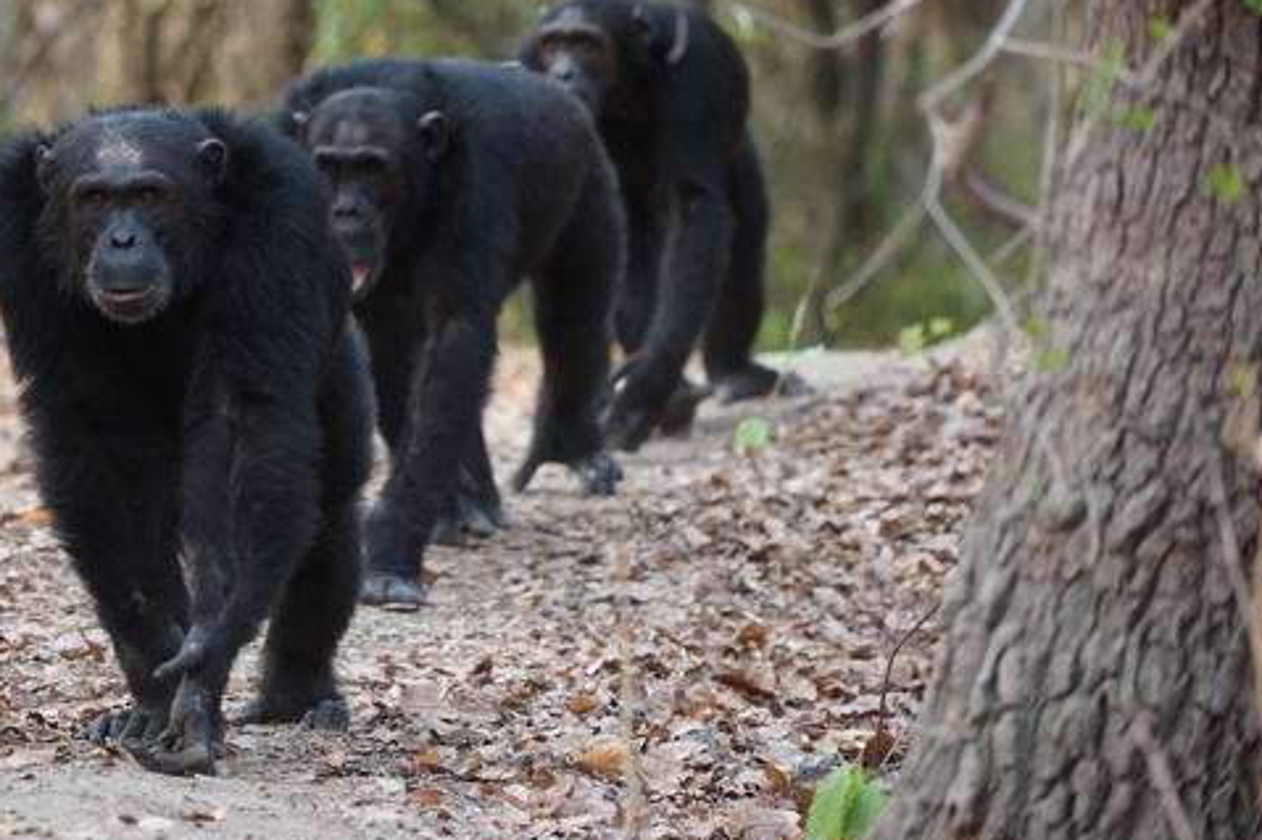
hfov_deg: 7.7
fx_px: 9391
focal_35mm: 268
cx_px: 287
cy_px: 232
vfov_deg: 5.1
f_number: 4
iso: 320
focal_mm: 171
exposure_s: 1/200
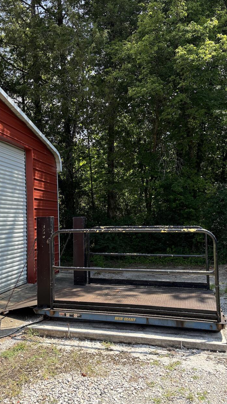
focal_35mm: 29
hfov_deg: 39.9
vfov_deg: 66.1
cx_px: 84
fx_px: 310
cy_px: 199
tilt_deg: +3.6
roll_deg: +0.4
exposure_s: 1/732
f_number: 1.6
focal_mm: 5.96
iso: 50
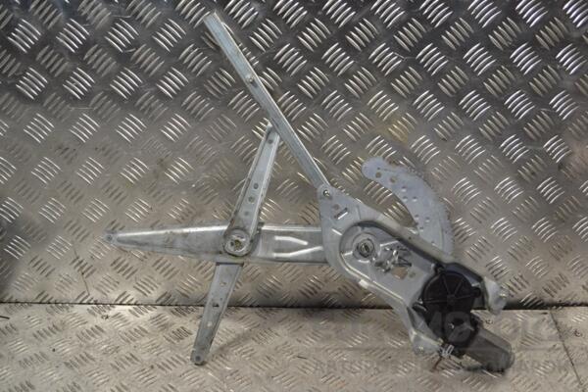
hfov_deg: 41.1
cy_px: 196
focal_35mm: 48
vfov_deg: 28.1
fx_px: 784
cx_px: 294
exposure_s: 1/100
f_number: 5
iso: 400
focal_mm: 32
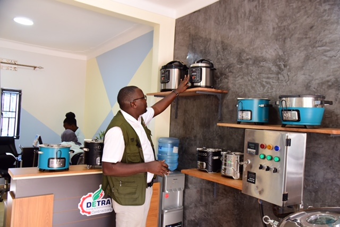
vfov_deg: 43.7
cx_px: 170
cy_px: 114
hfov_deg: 61.9
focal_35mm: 30
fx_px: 284
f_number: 4
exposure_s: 1/80
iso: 1600
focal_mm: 30
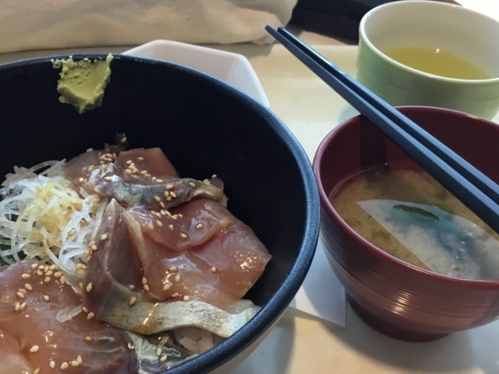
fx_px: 620
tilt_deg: -43.1
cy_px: 205
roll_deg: -1.0
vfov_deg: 33.6
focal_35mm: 43
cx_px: 180
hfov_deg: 43.4
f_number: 2.4
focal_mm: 3.3
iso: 50
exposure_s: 1/33
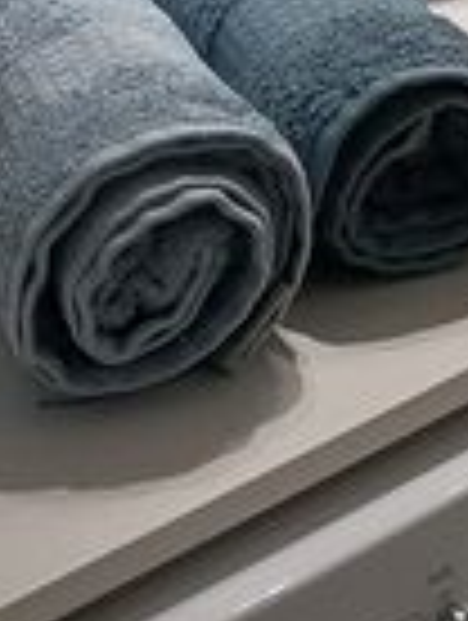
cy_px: -472
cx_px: 1202
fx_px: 2803
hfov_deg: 8.5
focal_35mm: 156
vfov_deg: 11.7
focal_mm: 4
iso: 200
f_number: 1.8
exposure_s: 1/50
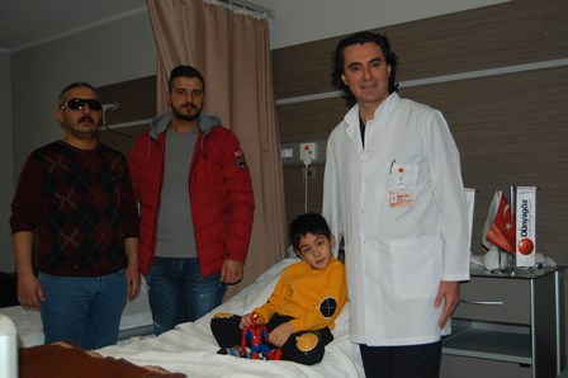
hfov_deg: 49.6
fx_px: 615
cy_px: 189
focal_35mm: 39
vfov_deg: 34.2
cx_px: 284
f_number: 4.2
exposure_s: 1/60
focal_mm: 26
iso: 400
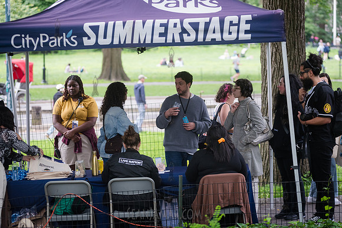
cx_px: 171
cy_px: 114
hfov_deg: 16.4
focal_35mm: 125
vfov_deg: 11.0
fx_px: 1188
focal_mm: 125
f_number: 4
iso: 1600
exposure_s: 1/160
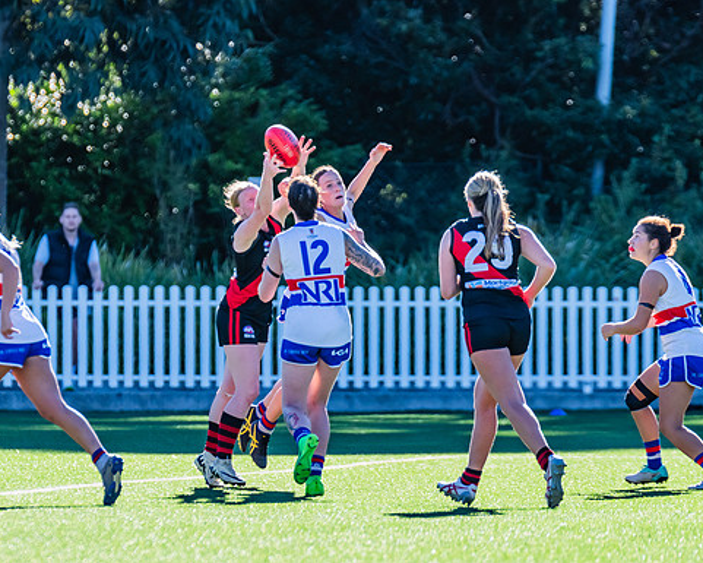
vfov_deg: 2.4
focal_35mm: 638
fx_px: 13277
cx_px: 290
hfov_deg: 3.0
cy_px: 297
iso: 800
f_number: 7.1
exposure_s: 1/1250
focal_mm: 460
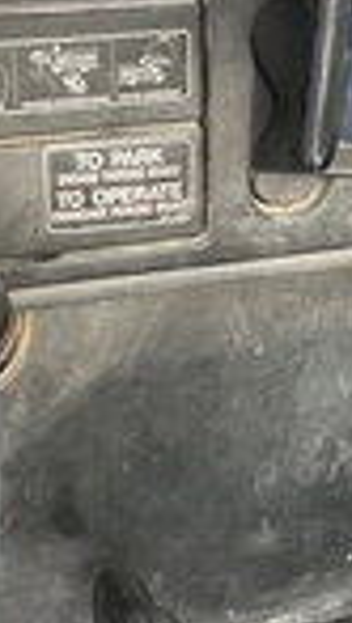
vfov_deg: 24.7
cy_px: 254
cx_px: 259
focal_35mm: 86
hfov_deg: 14.1
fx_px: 1423
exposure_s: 1/122
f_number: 1.8
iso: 50
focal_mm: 3
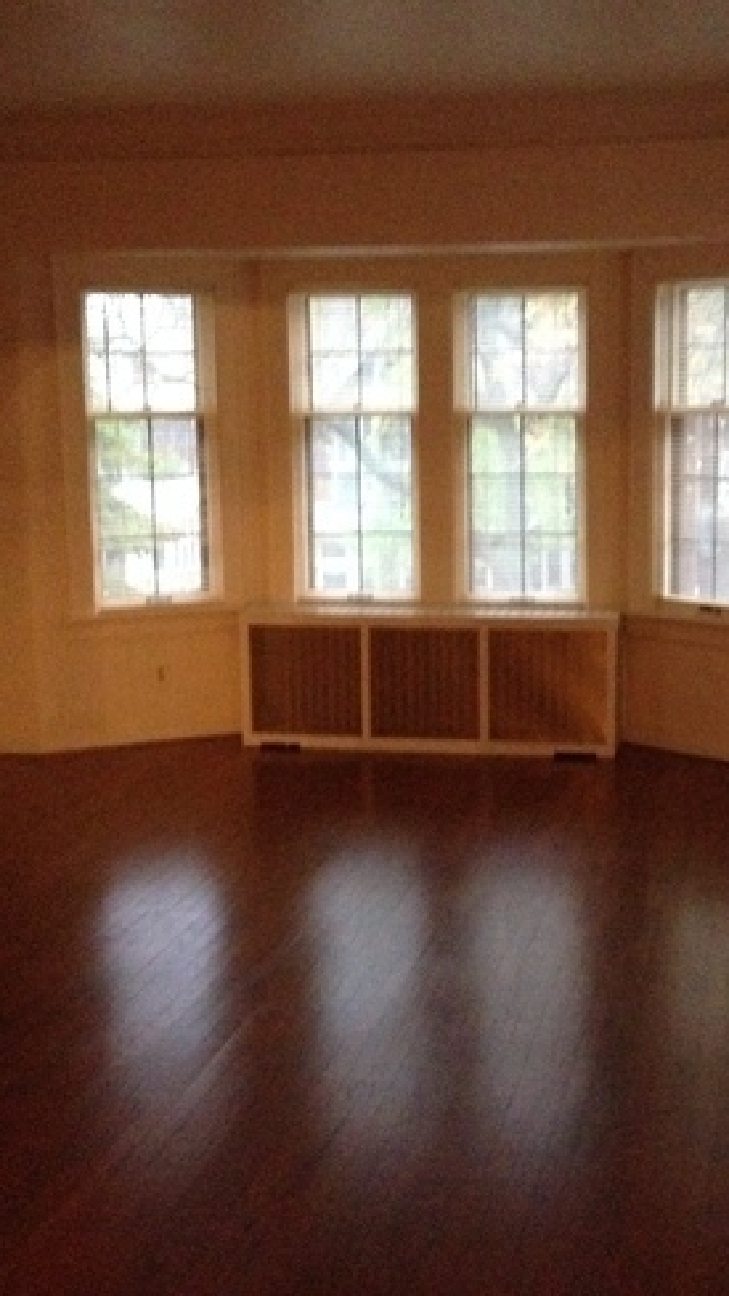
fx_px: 1787
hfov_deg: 23.0
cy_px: 647
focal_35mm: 52
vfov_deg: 39.9
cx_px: 471
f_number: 2.4
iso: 800
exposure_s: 1/15
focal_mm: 4.28
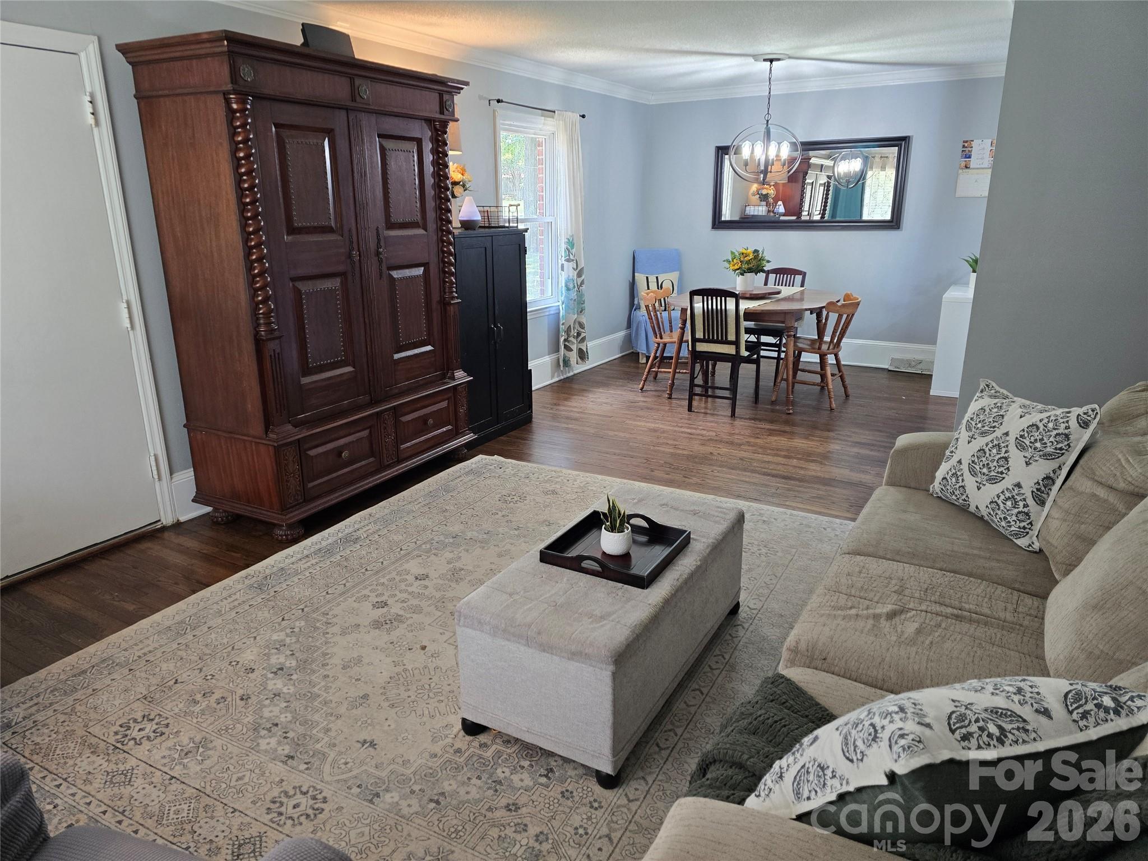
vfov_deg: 58.9
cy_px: 430
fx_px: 763
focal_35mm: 23
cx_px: 574
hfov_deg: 73.9
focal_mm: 6.3
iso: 320
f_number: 1.7
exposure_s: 1/120
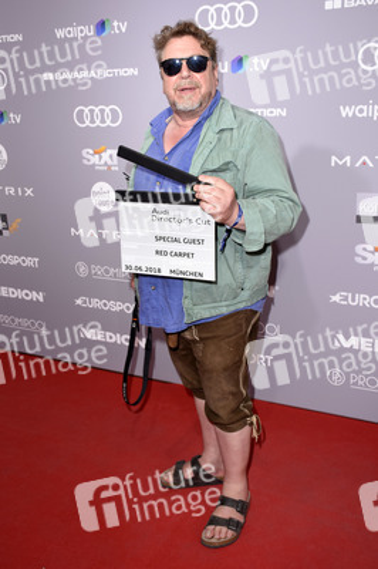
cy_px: 284
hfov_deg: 36.8
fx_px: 568
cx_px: 189
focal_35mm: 36
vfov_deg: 53.2
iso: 250
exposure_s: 1/160
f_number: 6.3
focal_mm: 24
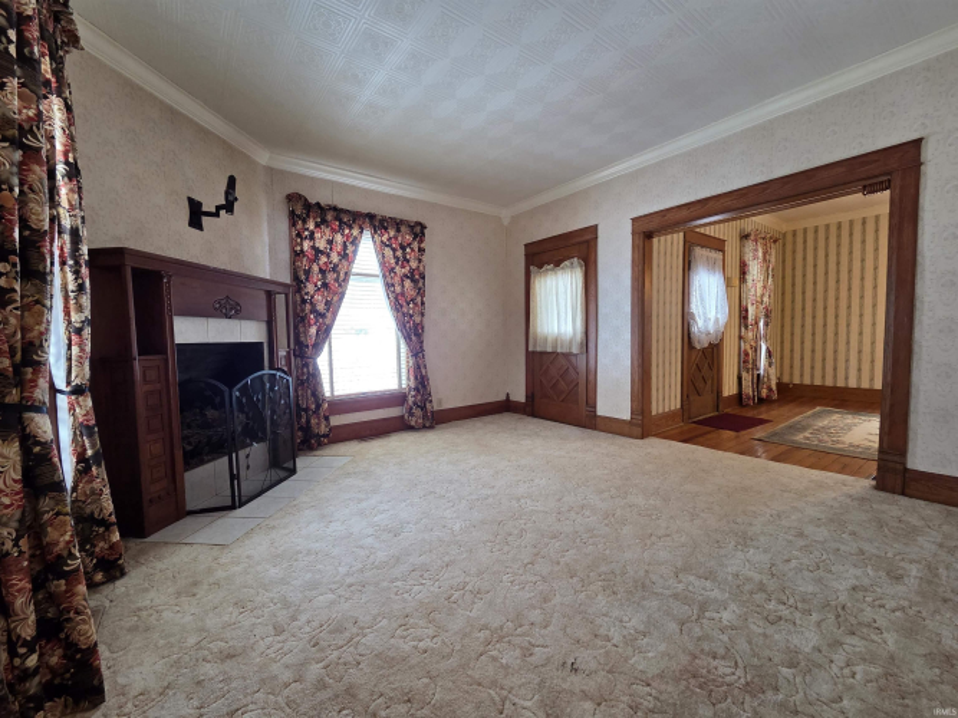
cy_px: 359
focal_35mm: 13
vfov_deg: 89.9
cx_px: 479
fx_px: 360
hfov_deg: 106.2
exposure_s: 1/60
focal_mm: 2.2
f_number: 2.2
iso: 160
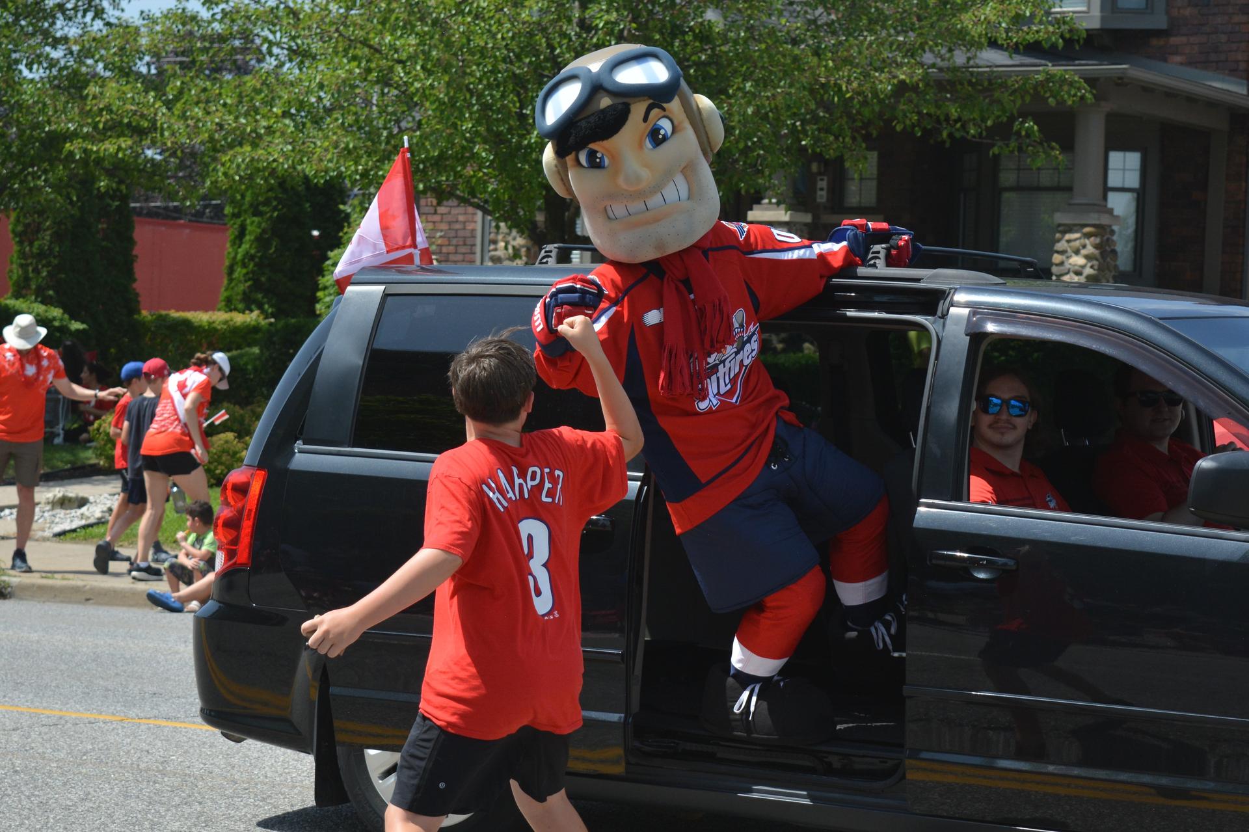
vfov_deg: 16.6
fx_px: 2844
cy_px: 416
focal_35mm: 82
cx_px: 624
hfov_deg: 24.8
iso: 400
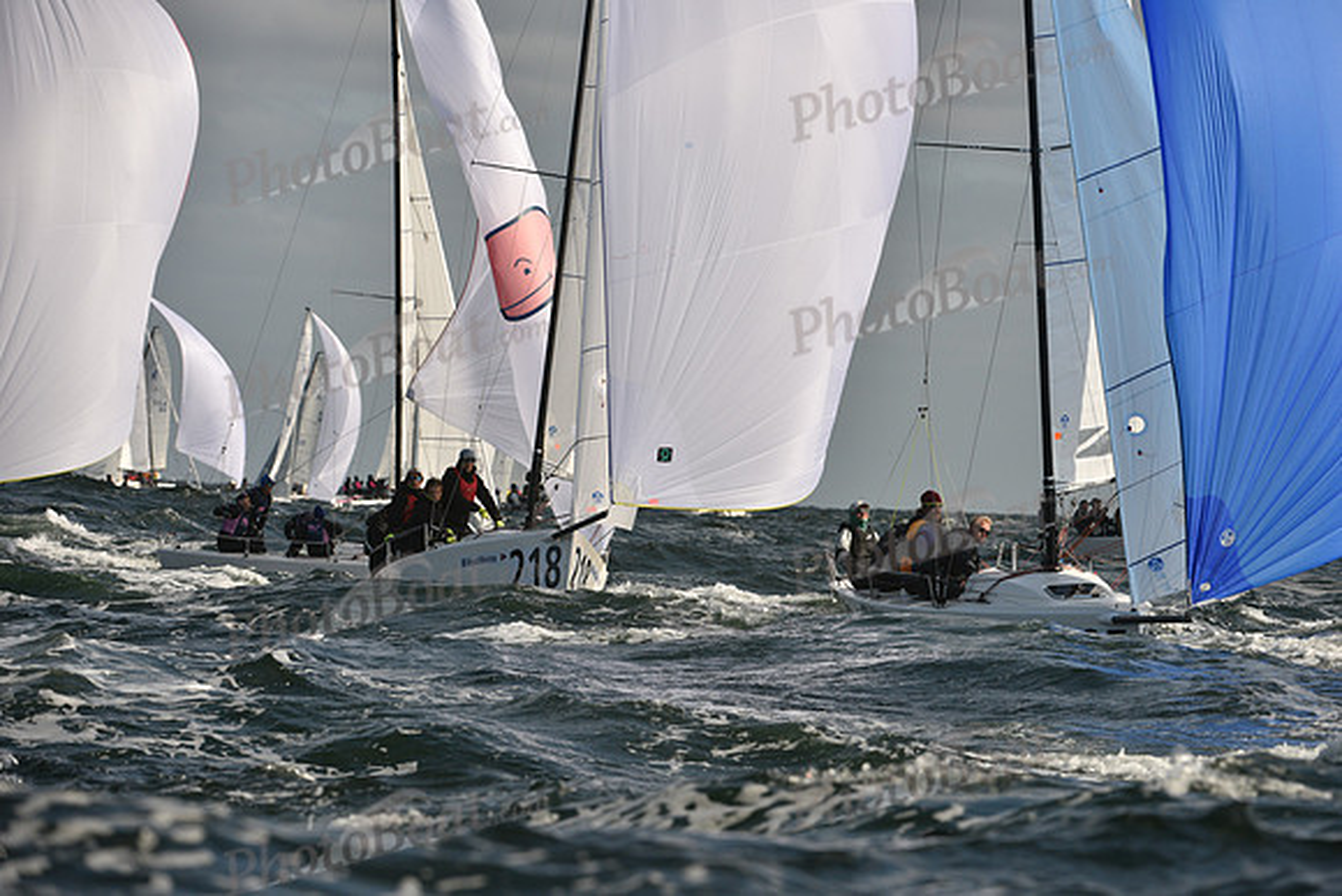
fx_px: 9694
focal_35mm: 260
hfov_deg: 7.9
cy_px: 448
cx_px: 671
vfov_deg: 5.3
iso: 320
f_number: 9
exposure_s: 1/1600
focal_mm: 260
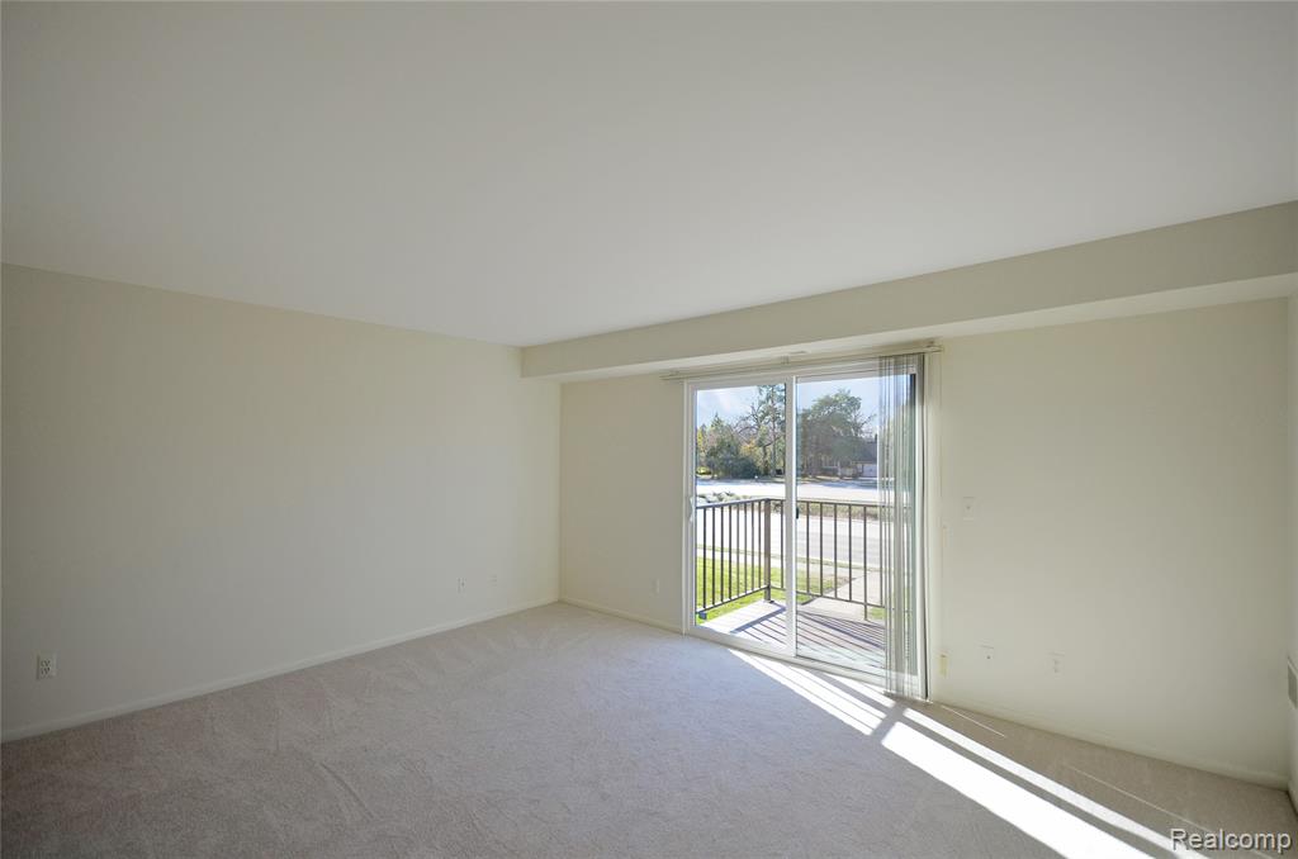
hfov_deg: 100.5
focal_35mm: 15
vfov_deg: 77.1
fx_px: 540
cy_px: 430
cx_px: 649
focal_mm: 10
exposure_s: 1/125
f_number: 5.6
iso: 200
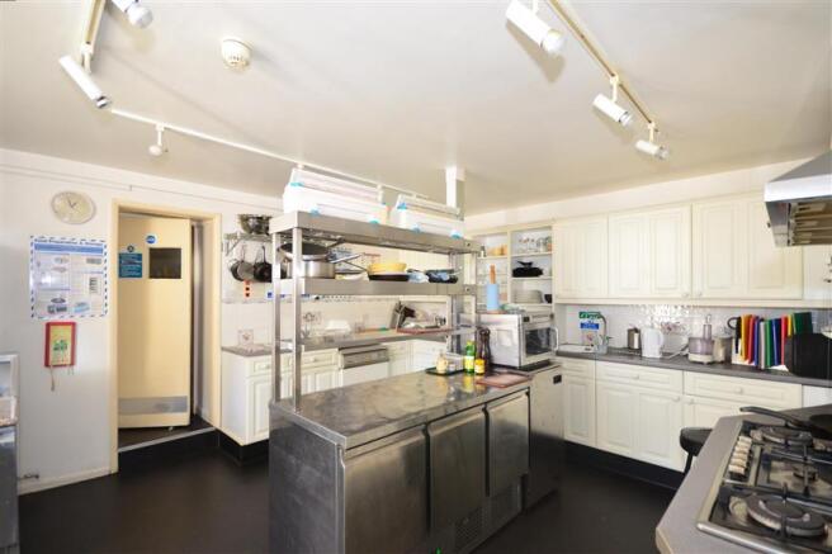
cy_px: 277
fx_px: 347
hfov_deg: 100.4
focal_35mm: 15
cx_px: 416
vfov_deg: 77.3
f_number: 6.3
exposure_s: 1/10
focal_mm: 10
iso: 640
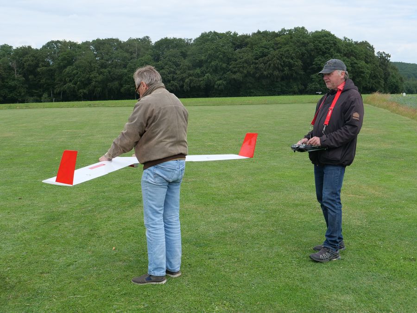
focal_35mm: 44
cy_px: 156
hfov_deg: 42.9
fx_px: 530
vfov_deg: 32.9
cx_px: 208
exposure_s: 1/400
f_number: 6.3
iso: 200
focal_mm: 22
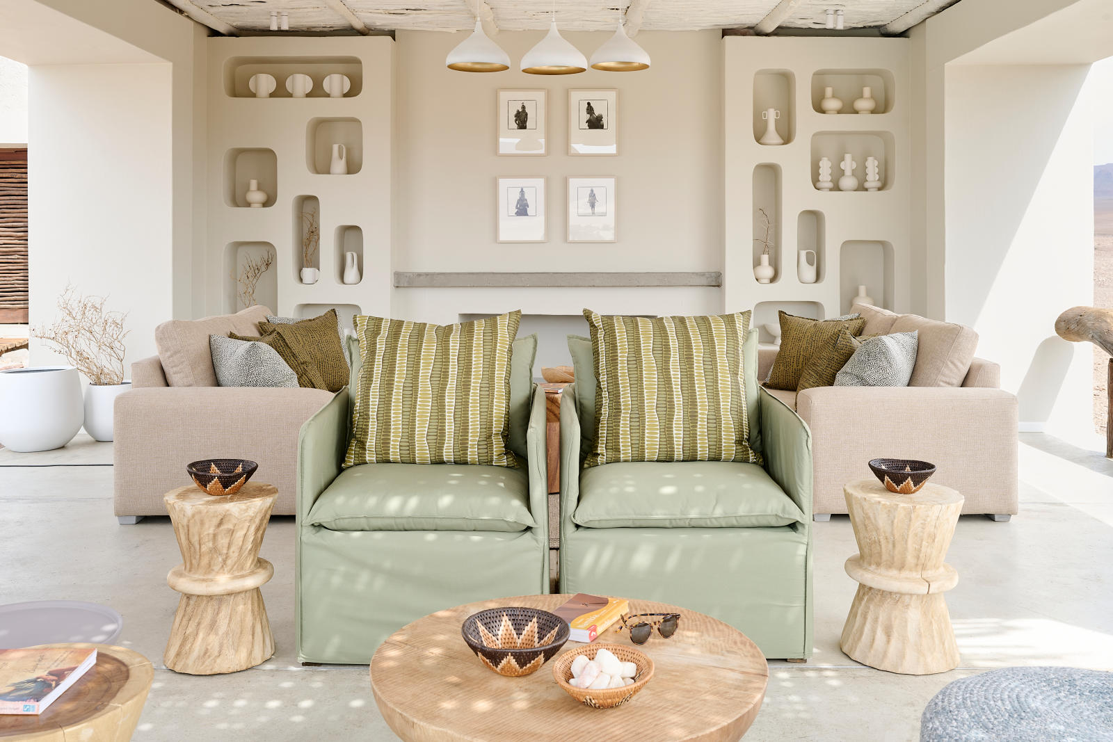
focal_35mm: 35
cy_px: 371
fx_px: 1082
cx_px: 556
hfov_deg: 54.4
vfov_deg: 37.9
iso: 64
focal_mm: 35
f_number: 11
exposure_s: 1/15
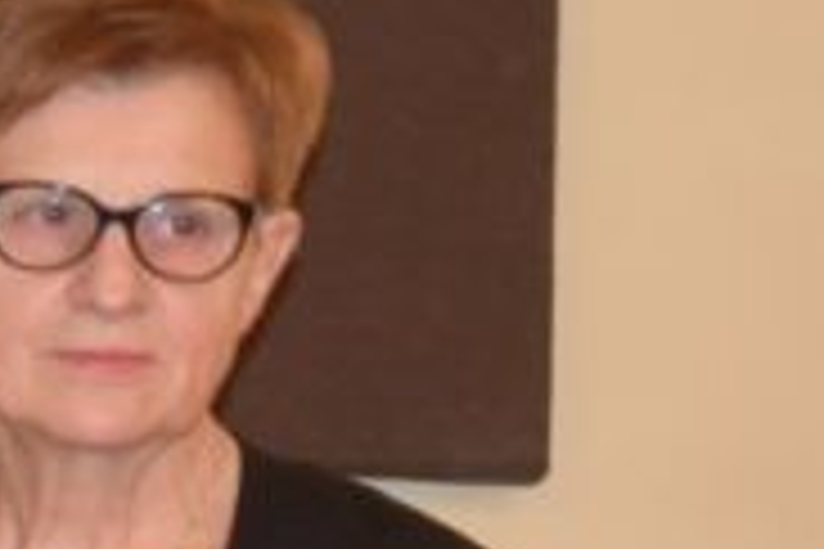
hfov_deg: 5.6
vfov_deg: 3.8
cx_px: -482
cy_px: 684
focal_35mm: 365
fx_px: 8354
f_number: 5
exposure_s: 1/60
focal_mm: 58
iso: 2500
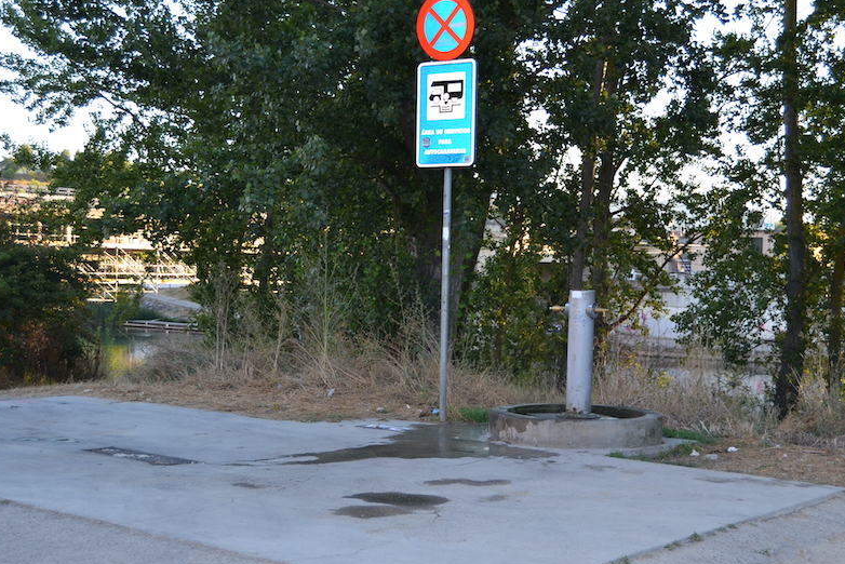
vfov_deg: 24.6
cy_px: 262
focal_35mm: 55
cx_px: 438
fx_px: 1291
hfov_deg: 36.2
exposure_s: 1/125
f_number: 4
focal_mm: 28
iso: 200
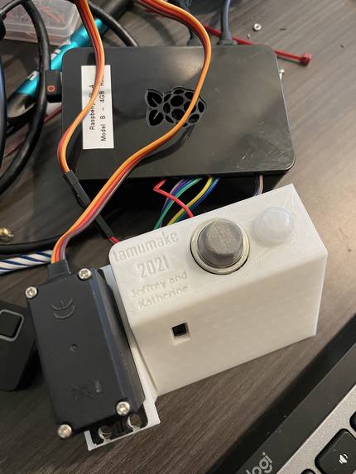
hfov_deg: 53.1
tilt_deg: -71.0
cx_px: 178
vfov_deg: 67.3
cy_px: 237
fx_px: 356
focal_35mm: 26
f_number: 1.6
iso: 200
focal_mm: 4.2
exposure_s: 1/60
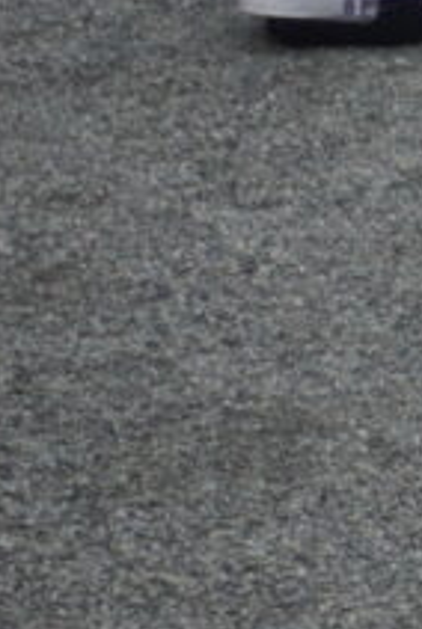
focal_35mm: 391
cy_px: -638
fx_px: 6849
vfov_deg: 5.2
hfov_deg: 3.0
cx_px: 3010
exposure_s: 1/160
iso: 125
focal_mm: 27
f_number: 4.5
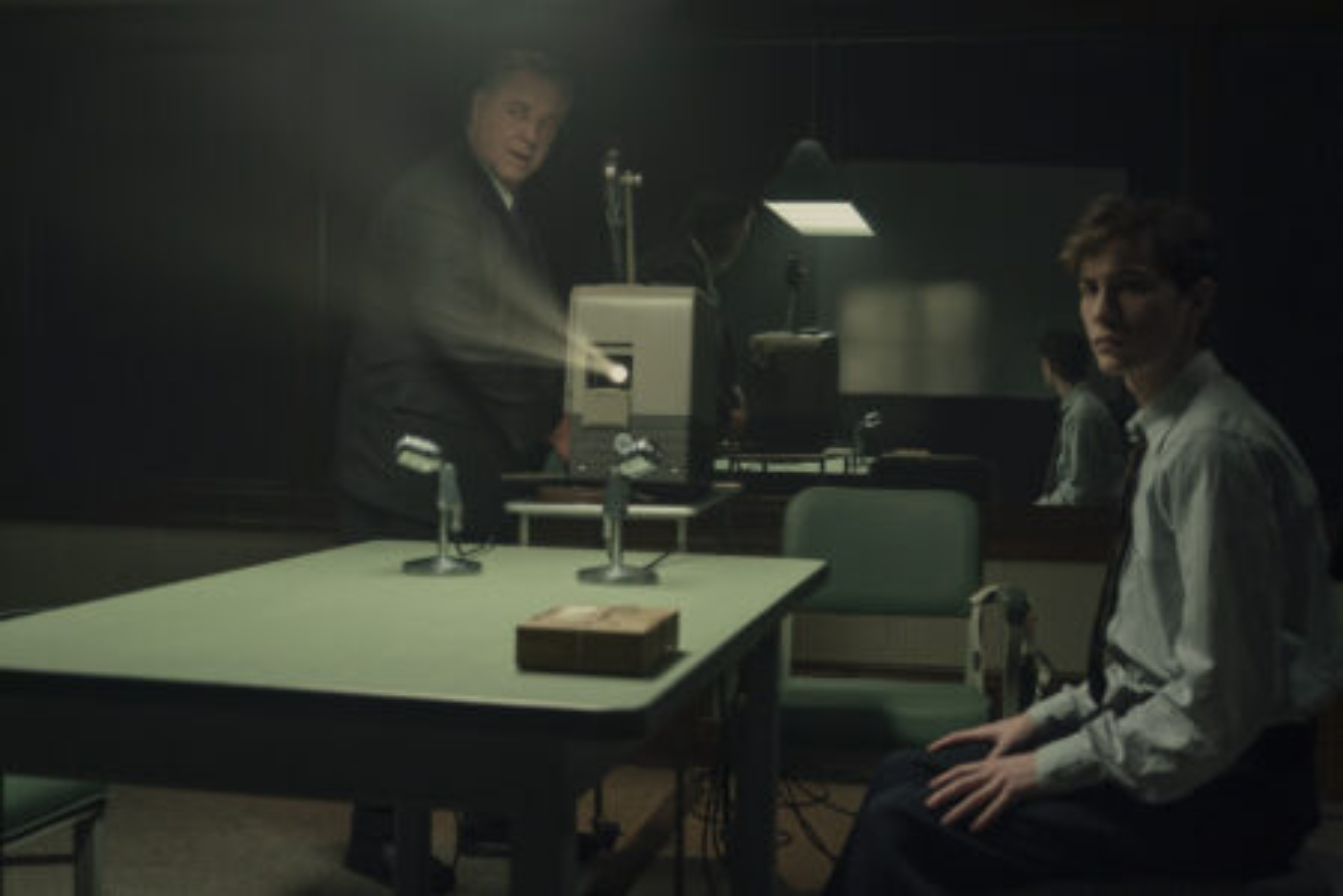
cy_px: 448
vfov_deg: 29.2
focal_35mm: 46
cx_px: 672
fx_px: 1716
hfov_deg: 42.7
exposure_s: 1/125
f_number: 4
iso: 1000
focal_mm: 31
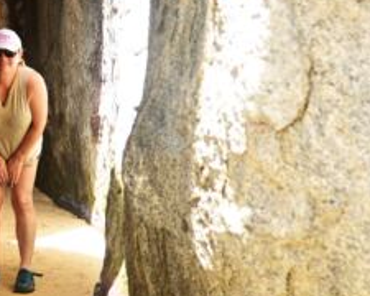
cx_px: -20
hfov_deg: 20.8
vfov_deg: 17.3
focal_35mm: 88
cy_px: 62
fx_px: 964
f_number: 4.5
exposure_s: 1/125
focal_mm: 22
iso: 200
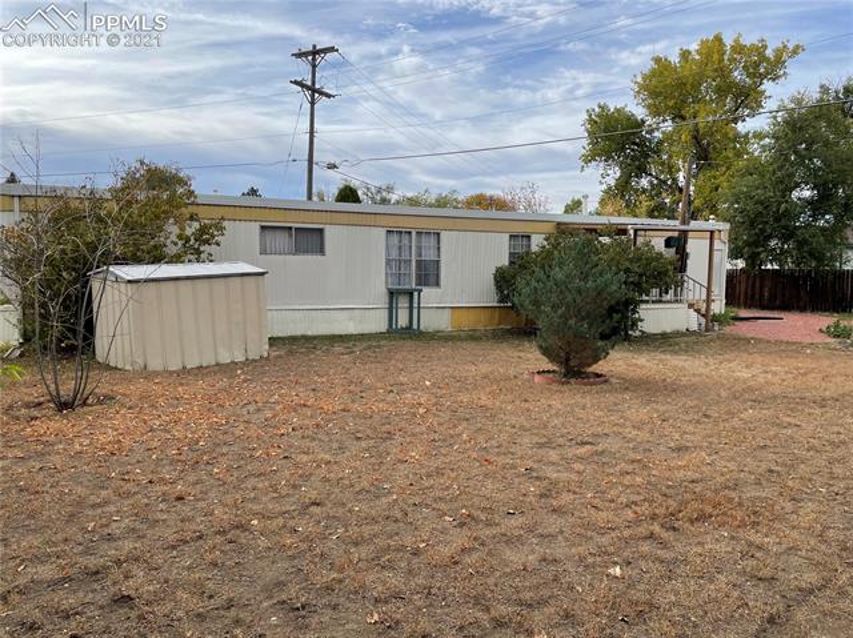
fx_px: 640
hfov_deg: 67.3
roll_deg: +0.2
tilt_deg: -4.6
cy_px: 319
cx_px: 426
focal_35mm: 26
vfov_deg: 53.0
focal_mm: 4.2
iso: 32
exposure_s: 1/2618
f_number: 1.6
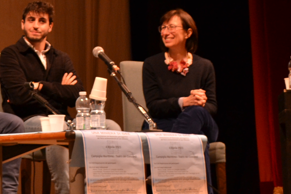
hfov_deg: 15.3
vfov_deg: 10.7
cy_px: -31
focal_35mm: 126
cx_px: -111
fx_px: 1019
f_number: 4.5
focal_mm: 30
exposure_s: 1/15
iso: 720
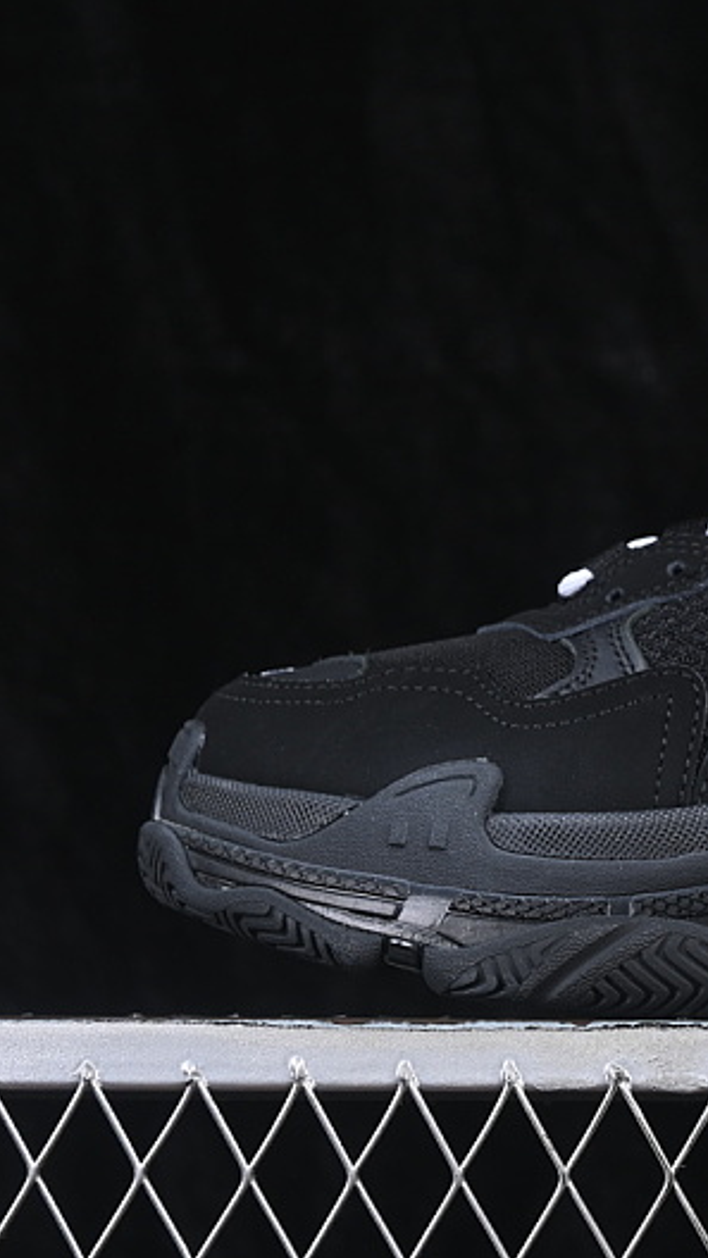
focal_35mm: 119
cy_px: 628
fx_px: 3972
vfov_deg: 18.0
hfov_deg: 10.0
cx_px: 858
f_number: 6.3
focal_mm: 50
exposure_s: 1/60
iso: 160
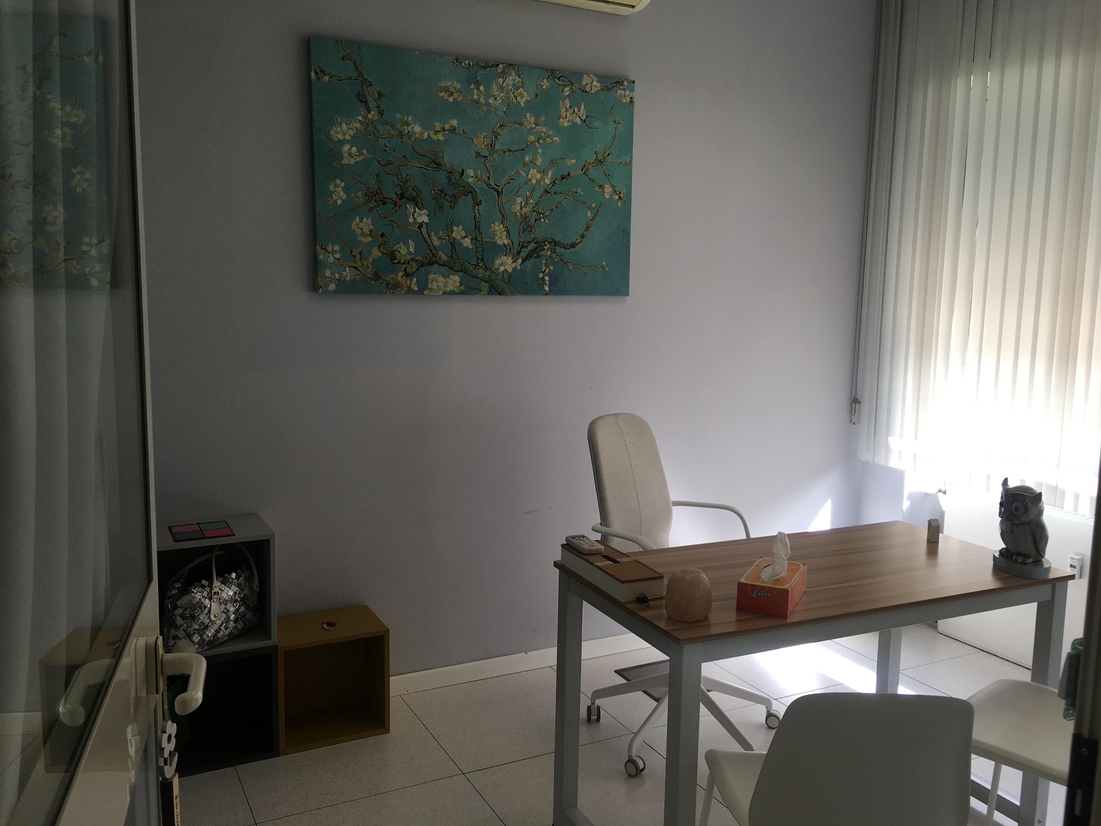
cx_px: 550
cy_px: 413
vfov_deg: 48.2
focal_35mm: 29
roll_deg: -0.7
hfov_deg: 61.7
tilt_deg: -7.9
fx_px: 922
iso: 25
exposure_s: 1/103
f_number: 2.2
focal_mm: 4.15
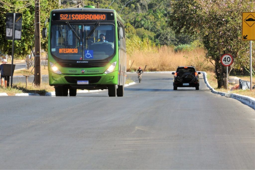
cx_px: 128
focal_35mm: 300
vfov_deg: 4.6
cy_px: 85
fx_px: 2122
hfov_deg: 6.9
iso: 500
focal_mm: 200
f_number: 11
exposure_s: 1/160
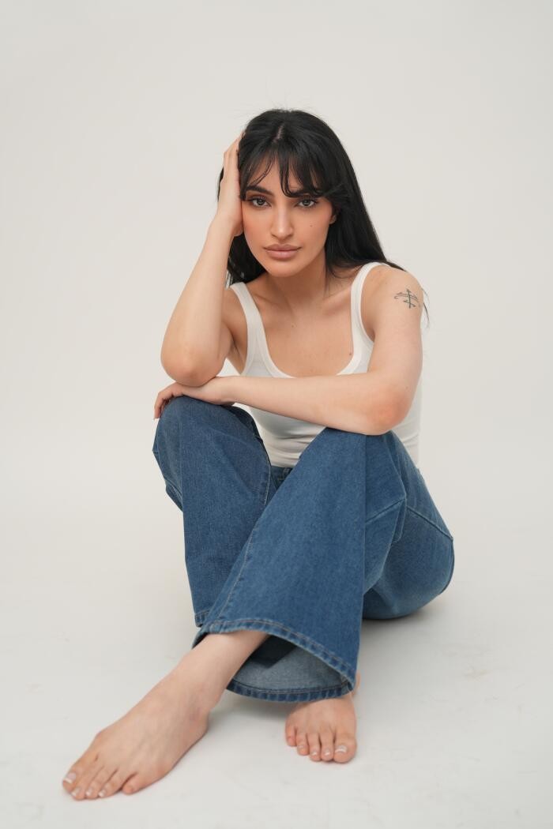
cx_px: 276
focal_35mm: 43
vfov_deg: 45.4
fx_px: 991
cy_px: 414
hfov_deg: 31.2
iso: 100
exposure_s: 1/125
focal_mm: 43
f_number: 2.8
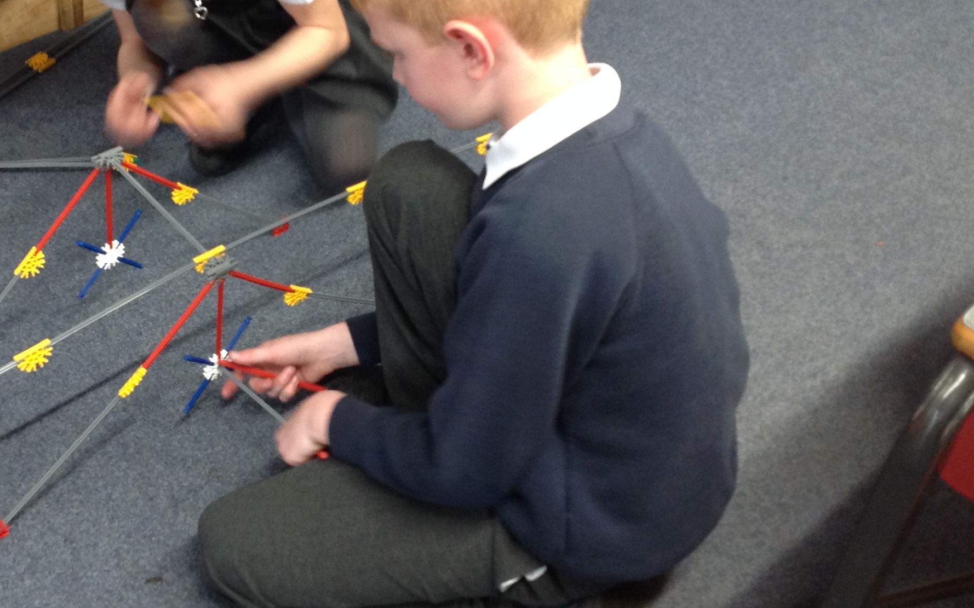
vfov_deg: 23.9
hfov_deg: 36.8
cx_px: 268
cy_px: 219
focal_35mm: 54
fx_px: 1433
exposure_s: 1/15
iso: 160
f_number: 2.4
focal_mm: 4.28
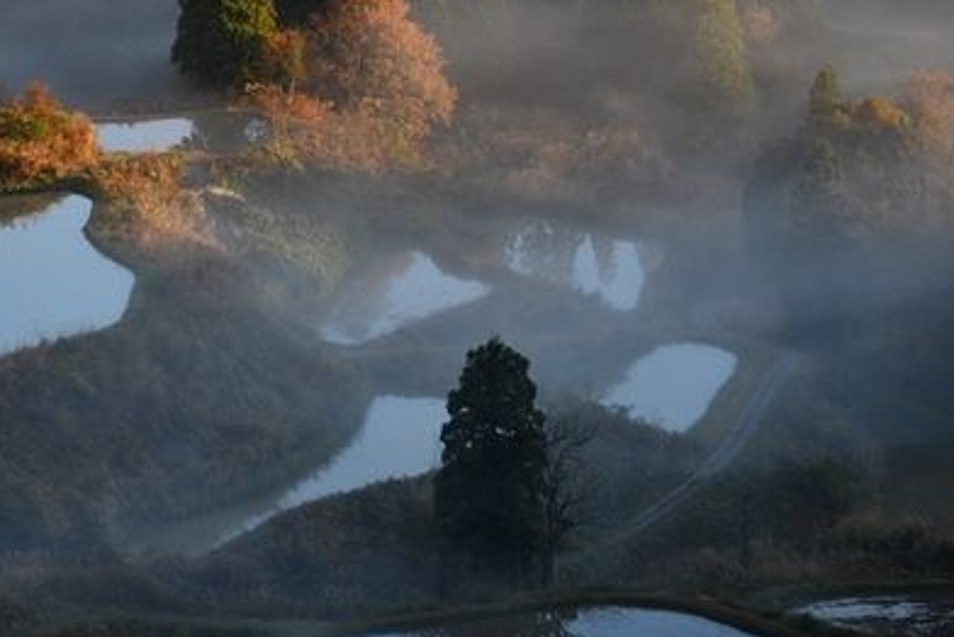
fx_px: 6391
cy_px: 19
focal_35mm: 241
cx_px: 305
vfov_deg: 5.7
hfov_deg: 8.5
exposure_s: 1/500
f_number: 3.2
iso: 100
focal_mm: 116
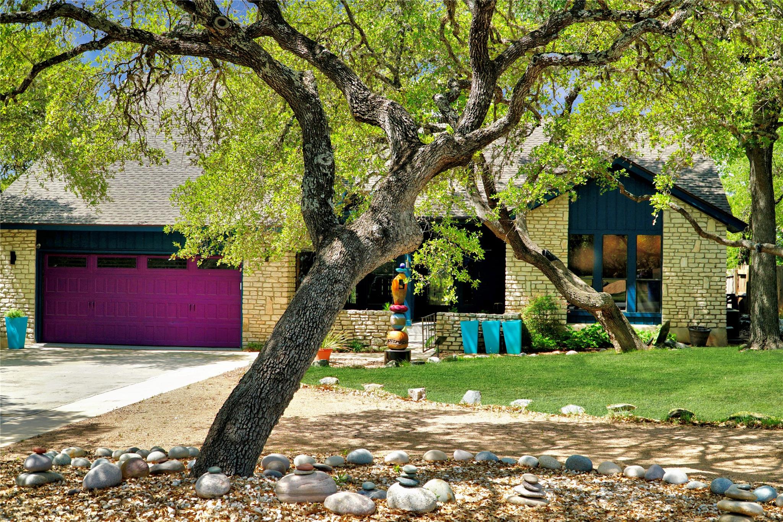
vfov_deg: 31.9
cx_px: 392
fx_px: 913
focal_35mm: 42
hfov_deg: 46.4
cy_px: 261
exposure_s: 1/320
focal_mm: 28
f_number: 5
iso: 100
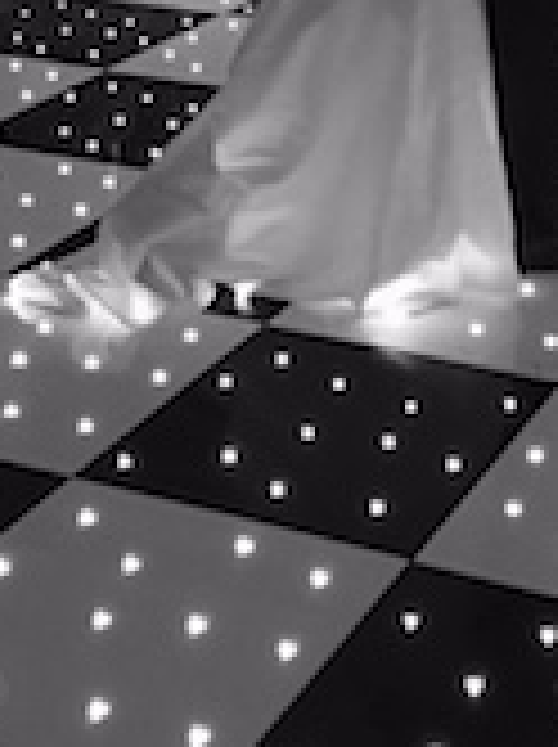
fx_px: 1810
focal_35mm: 84
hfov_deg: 17.3
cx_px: 495
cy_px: 14
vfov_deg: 22.5
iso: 200
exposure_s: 1/20
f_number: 2.2
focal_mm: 4.15
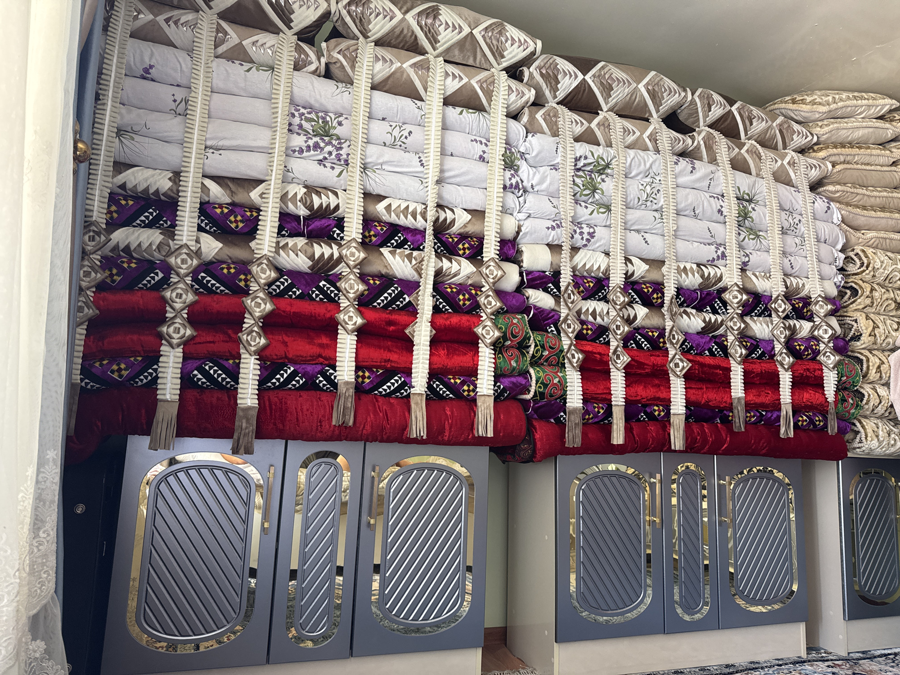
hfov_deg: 71.6
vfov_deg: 56.8
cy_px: 338
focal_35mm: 24
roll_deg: -3.1
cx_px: 450
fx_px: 624
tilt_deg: +7.8
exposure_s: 1/63
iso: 200
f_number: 1.78
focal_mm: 6.76
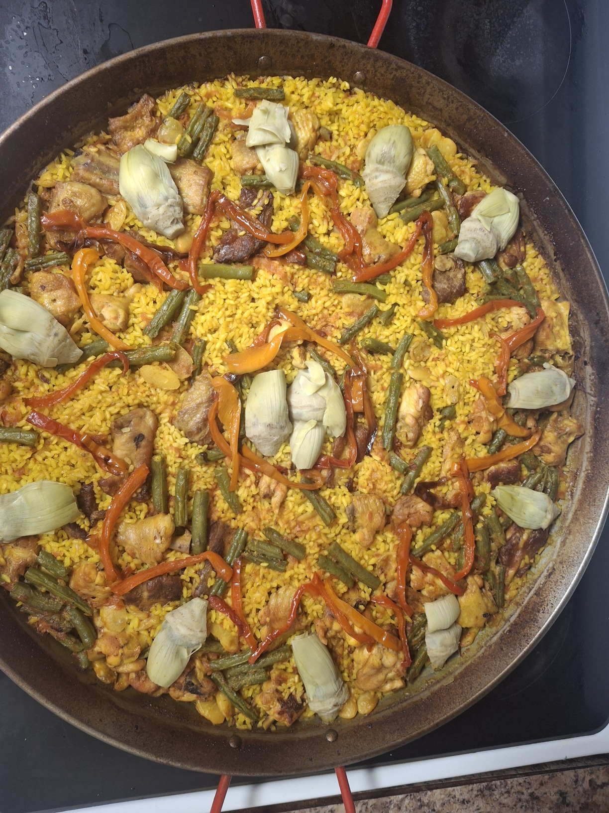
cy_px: 406
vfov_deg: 69.4
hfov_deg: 54.9
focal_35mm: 25
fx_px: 586
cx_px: 304
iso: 250
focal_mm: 4.69
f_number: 1.8
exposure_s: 1/40
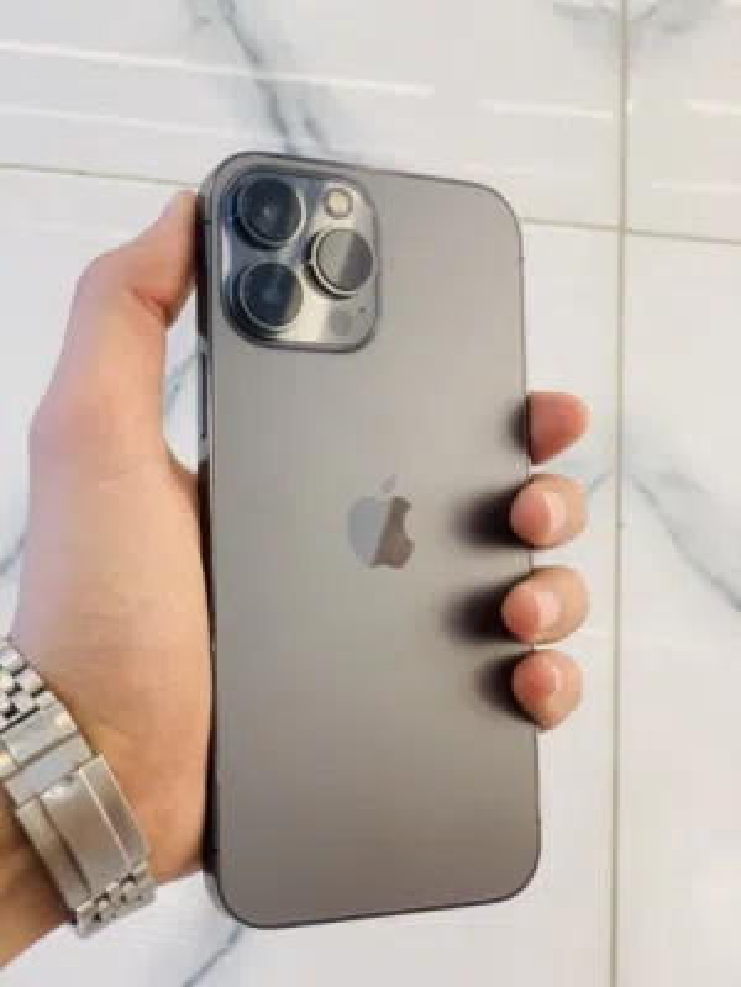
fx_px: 1484
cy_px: 494
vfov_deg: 36.8
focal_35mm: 52
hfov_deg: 28.0
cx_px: 370
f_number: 2.4
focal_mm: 6
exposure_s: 1/100
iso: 40
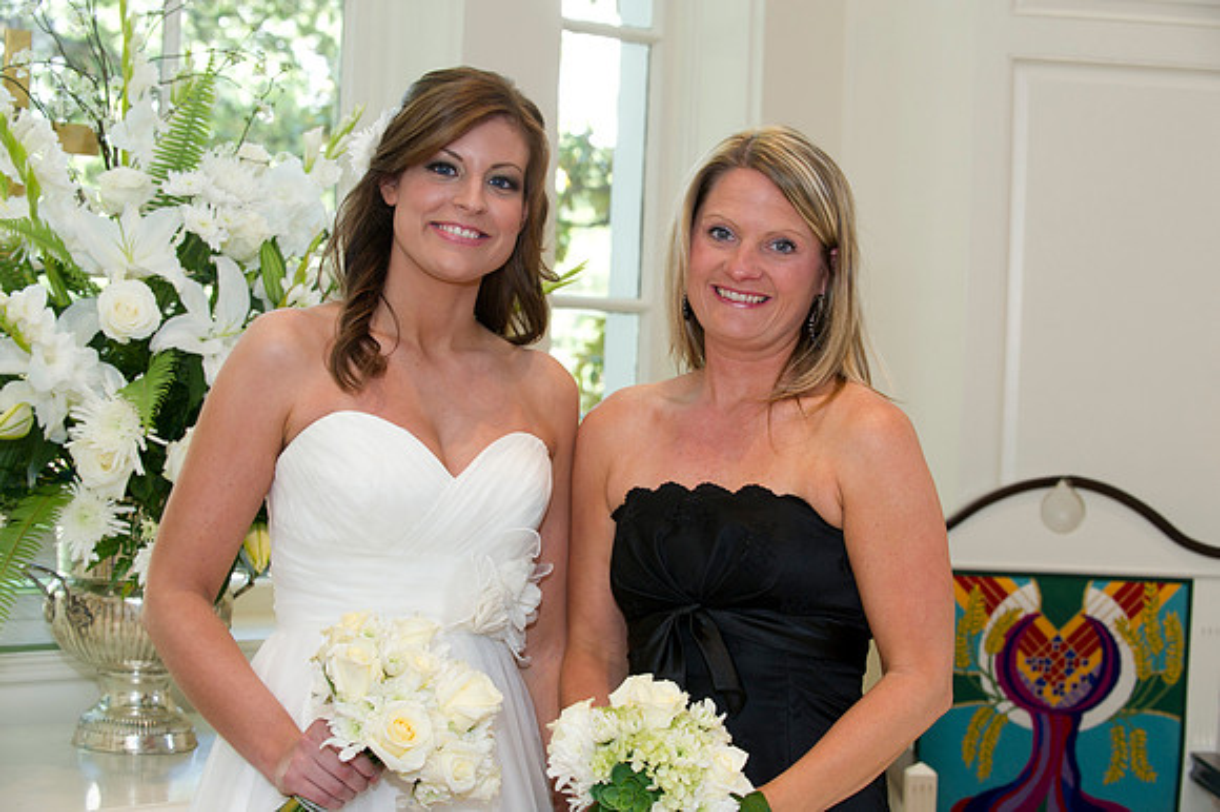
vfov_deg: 19.4
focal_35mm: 70
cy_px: 406
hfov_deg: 28.9
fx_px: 2371
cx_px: 610
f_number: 5
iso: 800
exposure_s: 1/100
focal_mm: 70
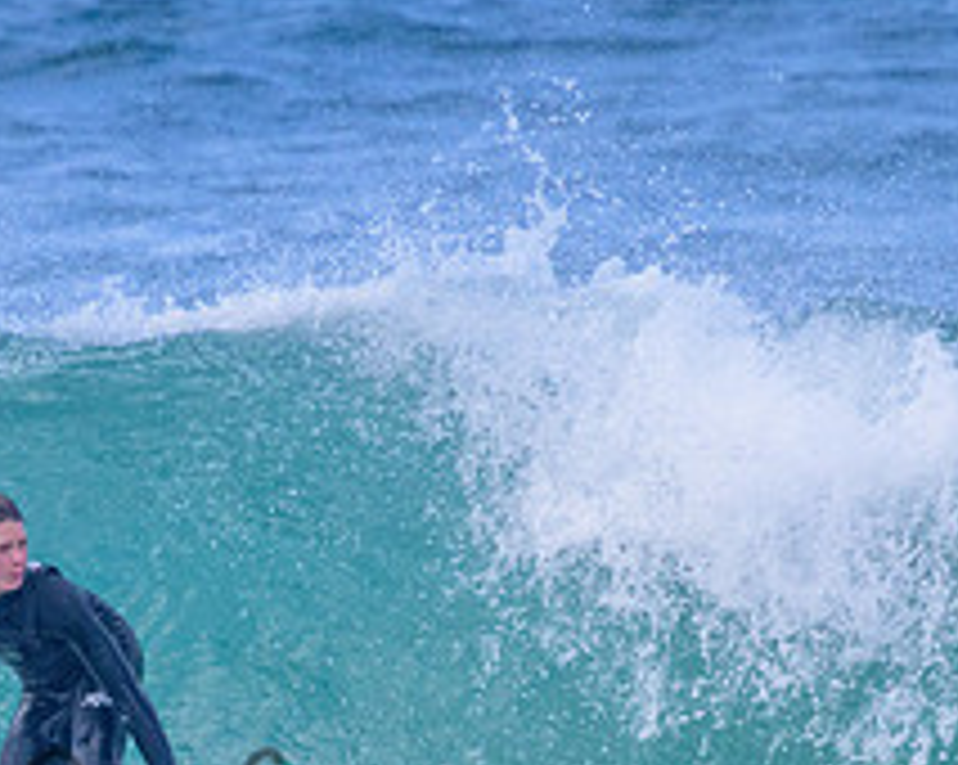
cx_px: 216
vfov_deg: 0.8
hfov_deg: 0.9
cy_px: 781
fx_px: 57901
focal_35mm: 2044
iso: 2200
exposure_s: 1/1600
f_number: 11
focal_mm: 800
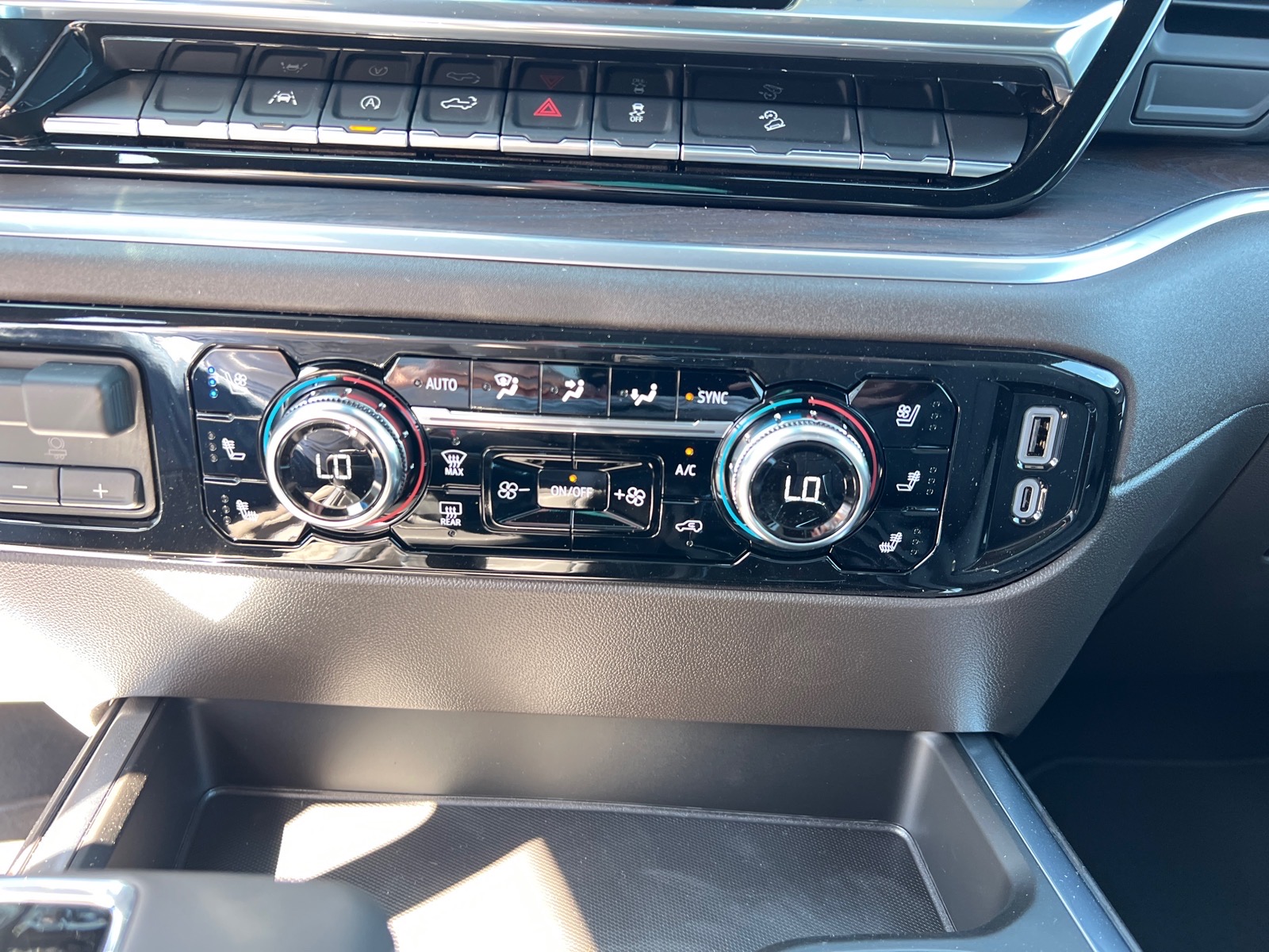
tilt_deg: -25.9
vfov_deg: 53.1
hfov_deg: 67.3
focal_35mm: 26
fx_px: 953
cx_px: 634
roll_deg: -2.4
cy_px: 476
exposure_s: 1/60
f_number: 1.5
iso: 250
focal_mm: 5.7
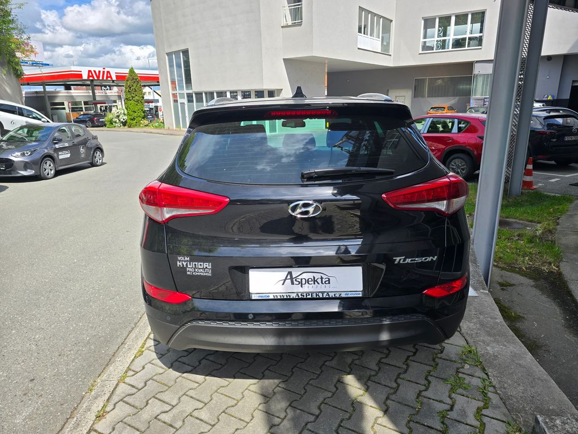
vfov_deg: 58.9
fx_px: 384
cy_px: 217
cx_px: 289
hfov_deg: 73.9
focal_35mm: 23
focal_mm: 6.3
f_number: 1.7
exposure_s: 1/419
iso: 12
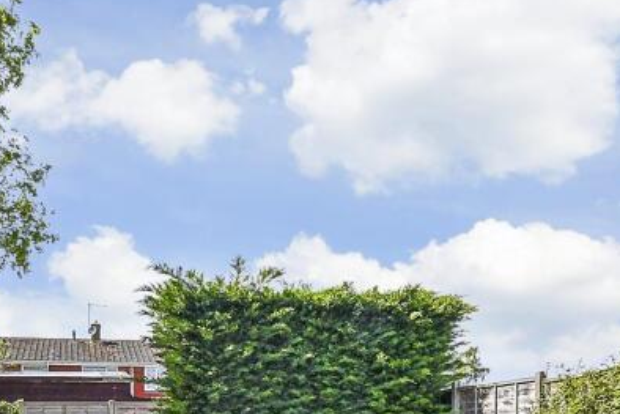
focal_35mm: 65
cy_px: 454
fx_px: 1120
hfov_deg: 30.8
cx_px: 238
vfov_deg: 20.0
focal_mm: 17
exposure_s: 1/200
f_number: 8
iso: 160
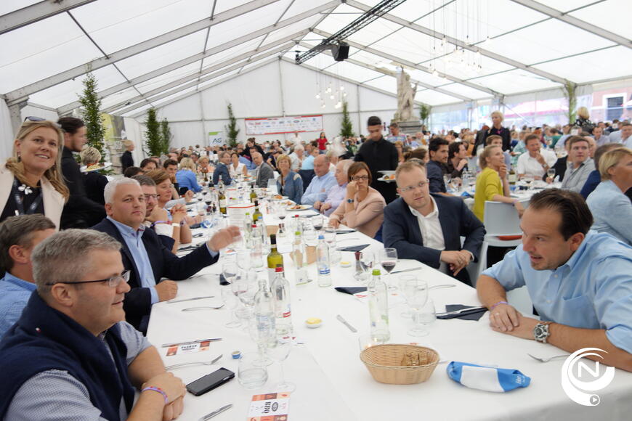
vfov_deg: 46.4
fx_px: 492
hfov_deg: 65.5
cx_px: 316
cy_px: 210
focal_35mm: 28
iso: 125
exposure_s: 1/40
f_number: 1.8
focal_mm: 10.4
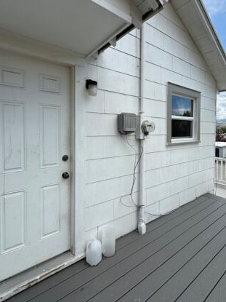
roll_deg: -1.4
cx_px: 113
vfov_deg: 87.5
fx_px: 157
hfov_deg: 71.6
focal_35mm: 18
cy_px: 135
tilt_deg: -0.3
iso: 50
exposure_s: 1/1656
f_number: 2.2
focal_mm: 2.22
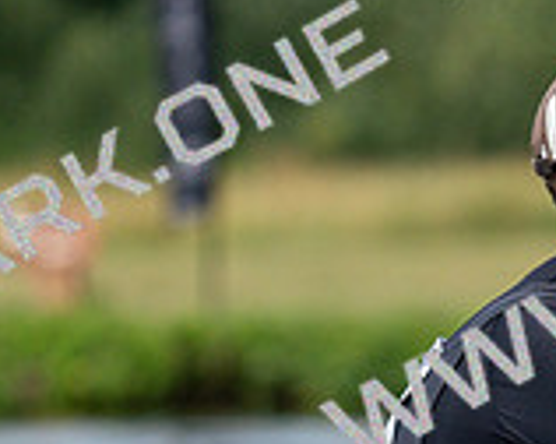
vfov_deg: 1.4
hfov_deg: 1.7
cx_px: 757
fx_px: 18194
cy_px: 470
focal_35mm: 1107
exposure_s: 1/1600
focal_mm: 321
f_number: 6.3
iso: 500
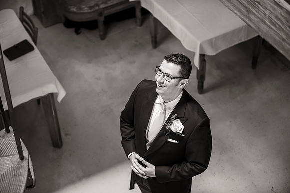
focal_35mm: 70
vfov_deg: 19.5
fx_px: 564
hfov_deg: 28.8
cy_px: 96
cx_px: 145
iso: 1600
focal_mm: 70
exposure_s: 1/50
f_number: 2.8
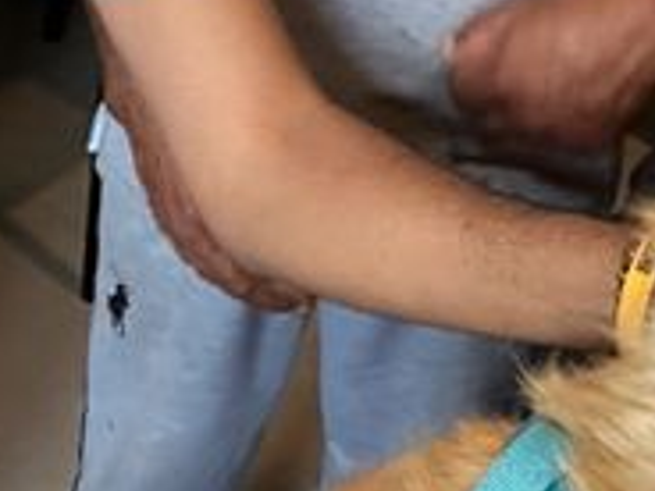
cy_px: -294
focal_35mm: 94
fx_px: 1779
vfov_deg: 14.4
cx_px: 456
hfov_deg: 20.8
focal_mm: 2.69
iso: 200
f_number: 1.9
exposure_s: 1/60
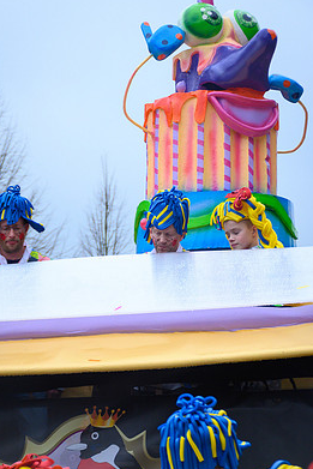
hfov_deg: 12.8
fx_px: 1394
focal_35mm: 107
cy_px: 253
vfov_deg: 19.1
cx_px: 145
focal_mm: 62
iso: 400
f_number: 5
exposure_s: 1/640
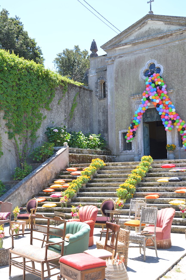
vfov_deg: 46.4
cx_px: 93
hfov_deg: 31.9
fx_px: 326
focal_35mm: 42
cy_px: 140
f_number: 8
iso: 140
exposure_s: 1/60
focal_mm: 28
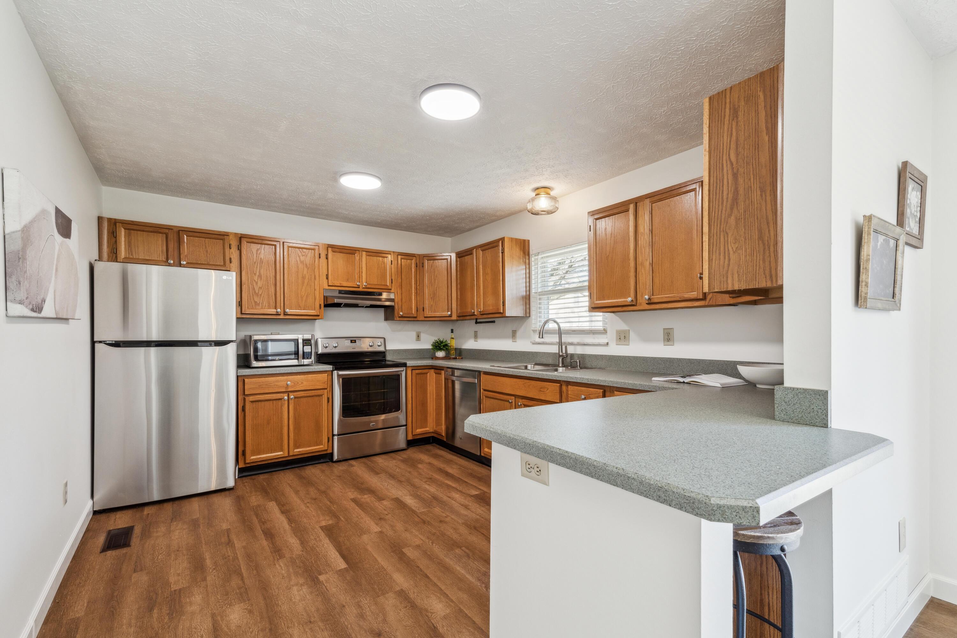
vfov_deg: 73.7
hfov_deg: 96.7
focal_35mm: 16
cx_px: 478
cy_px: 319
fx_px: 425
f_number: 10
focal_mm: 16
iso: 500
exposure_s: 1/3
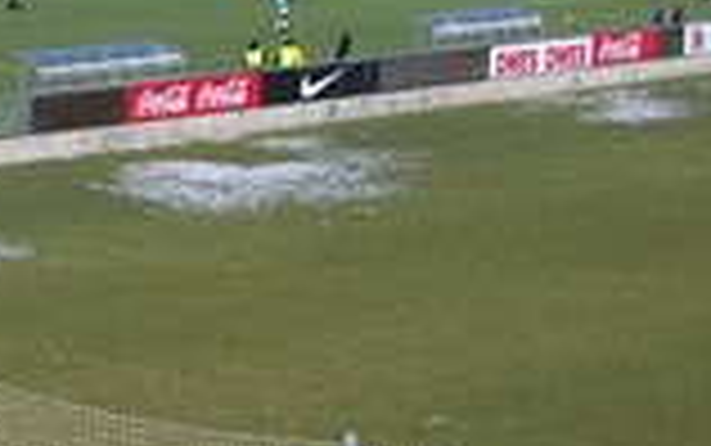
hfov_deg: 12.9
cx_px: -378
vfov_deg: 8.6
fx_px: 2967
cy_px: 50
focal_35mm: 153
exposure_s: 1/640
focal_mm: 6.3
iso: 64
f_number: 4
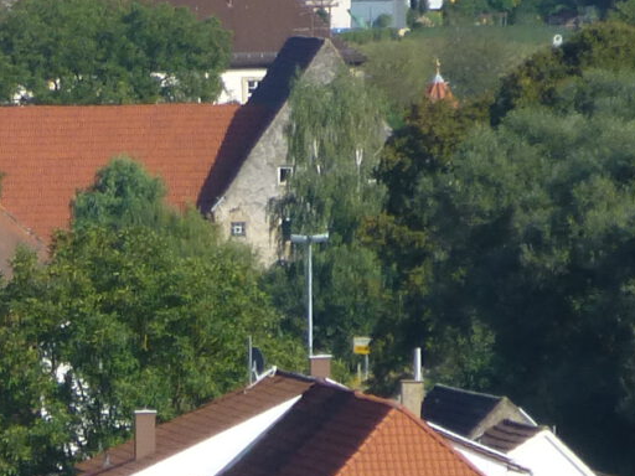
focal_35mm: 1154
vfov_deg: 1.3
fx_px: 21169
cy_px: 583
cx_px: -459
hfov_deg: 1.7
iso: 100
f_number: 5.6
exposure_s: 1/400
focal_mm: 41.3
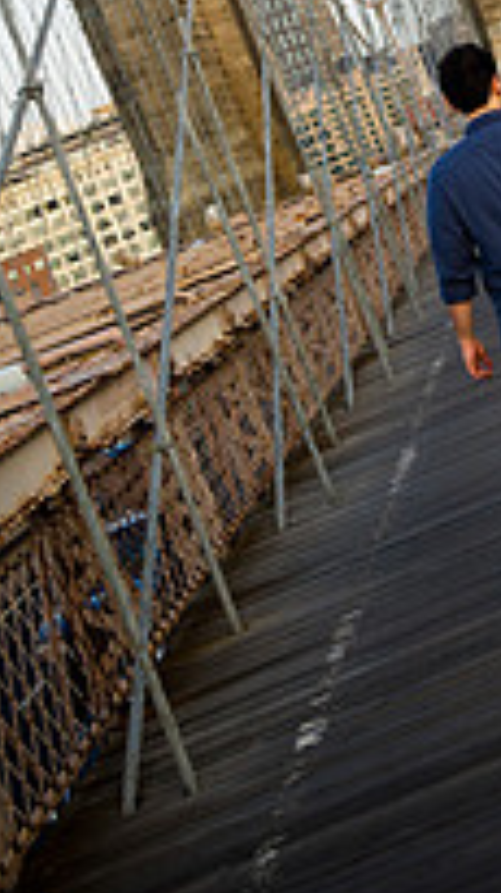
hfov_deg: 11.9
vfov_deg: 20.6
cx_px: 481
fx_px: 2390
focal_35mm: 101
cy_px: 22
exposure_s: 1/250
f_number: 5.6
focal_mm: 44
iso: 200
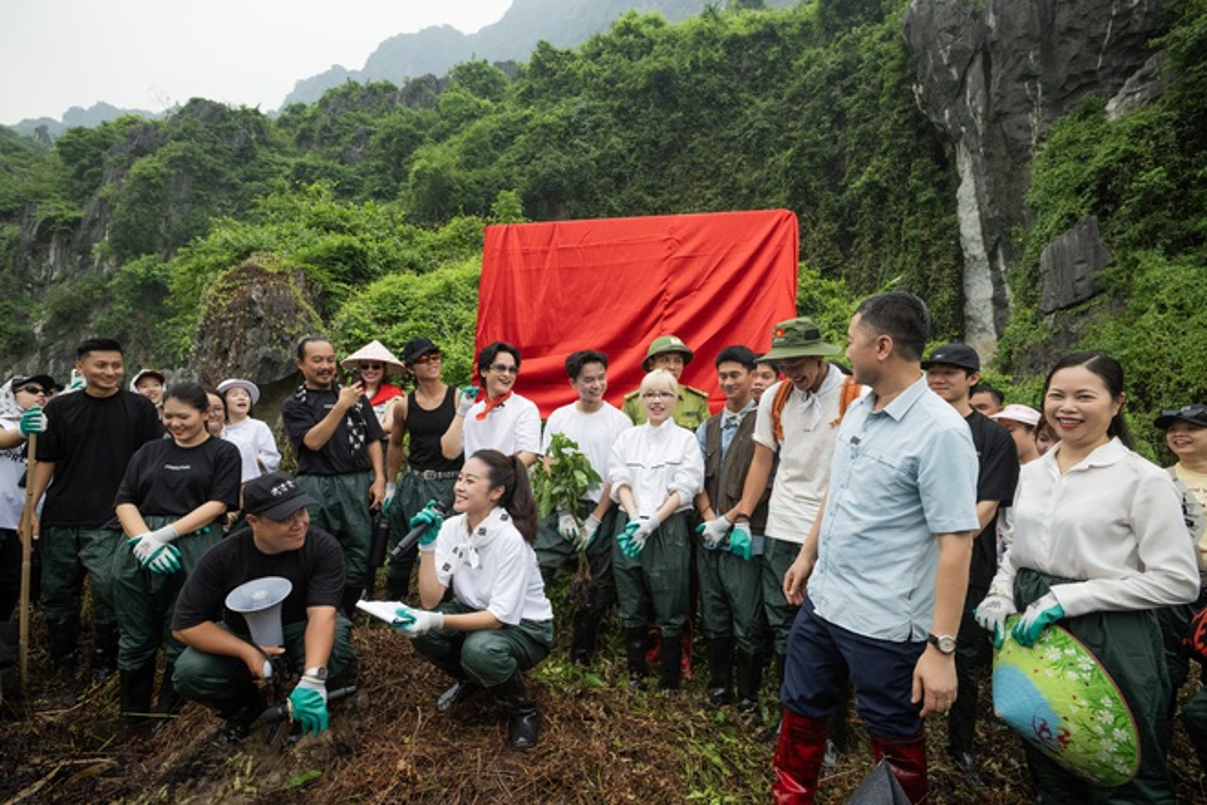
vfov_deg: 67.4
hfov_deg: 90.0
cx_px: 604
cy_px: 402
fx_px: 603
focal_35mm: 18
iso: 2000
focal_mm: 18
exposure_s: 1/500
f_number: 8
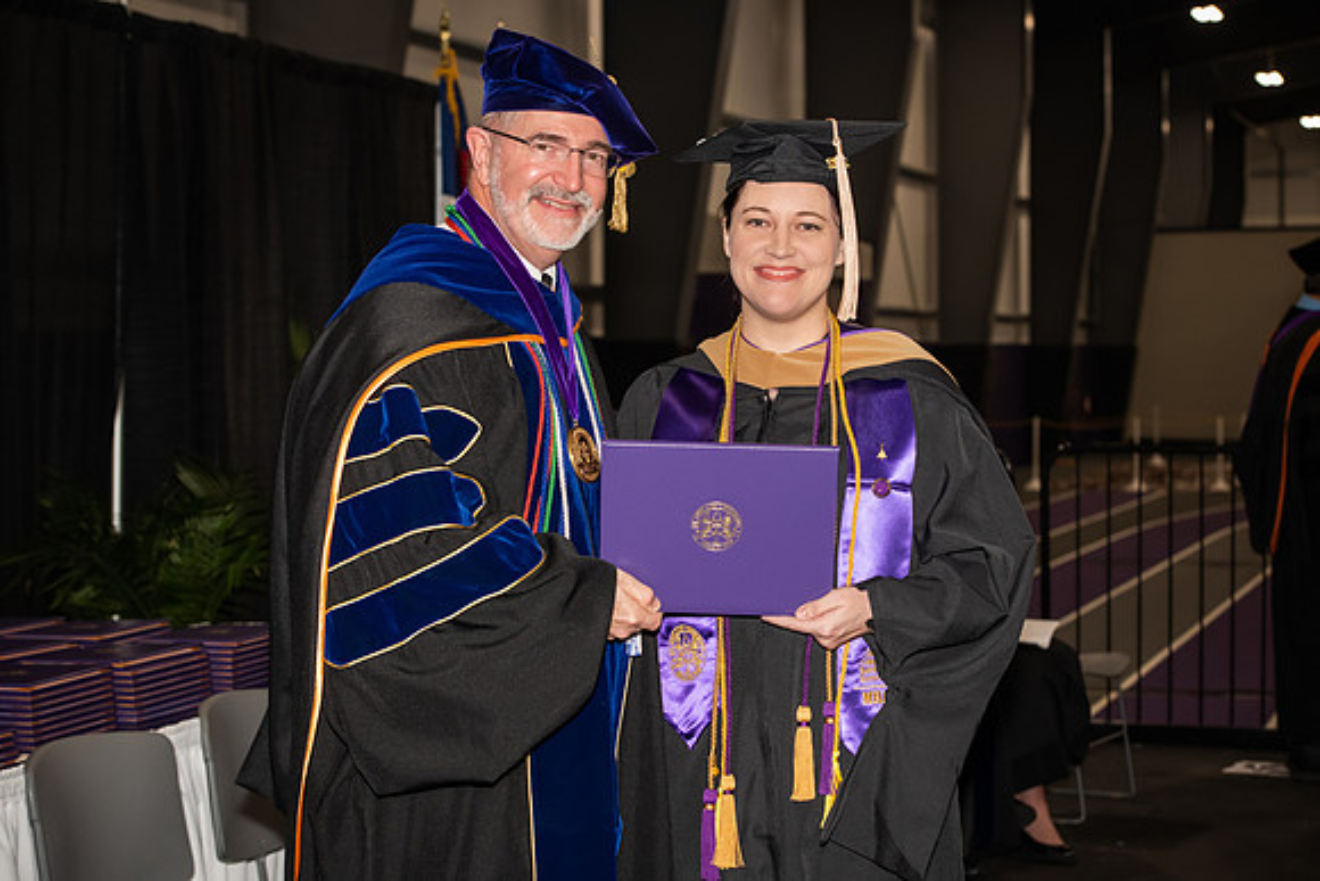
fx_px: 2567
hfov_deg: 28.8
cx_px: 660
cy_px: 440
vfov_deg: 19.5
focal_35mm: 70
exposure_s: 1/200
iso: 1000
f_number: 5.6
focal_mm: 70
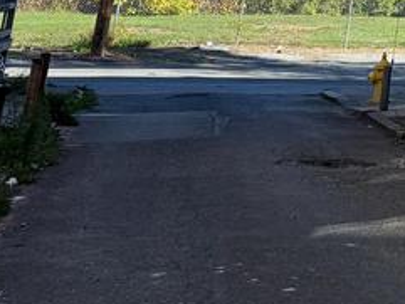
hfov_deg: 15.0
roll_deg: -2.6
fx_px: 1194
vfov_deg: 13.1
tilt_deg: +13.0
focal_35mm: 102
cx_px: 852
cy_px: -249
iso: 100
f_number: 1.78
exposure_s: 1/2232
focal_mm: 6.76
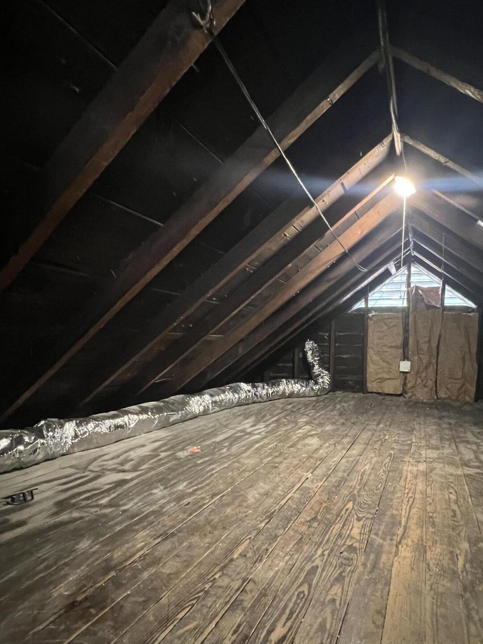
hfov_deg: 70.5
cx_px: 299
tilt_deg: -5.0
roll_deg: -1.9
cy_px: 372
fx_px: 335
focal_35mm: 18
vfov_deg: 87.1
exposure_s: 1/30
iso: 800
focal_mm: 1.57
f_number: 1.8
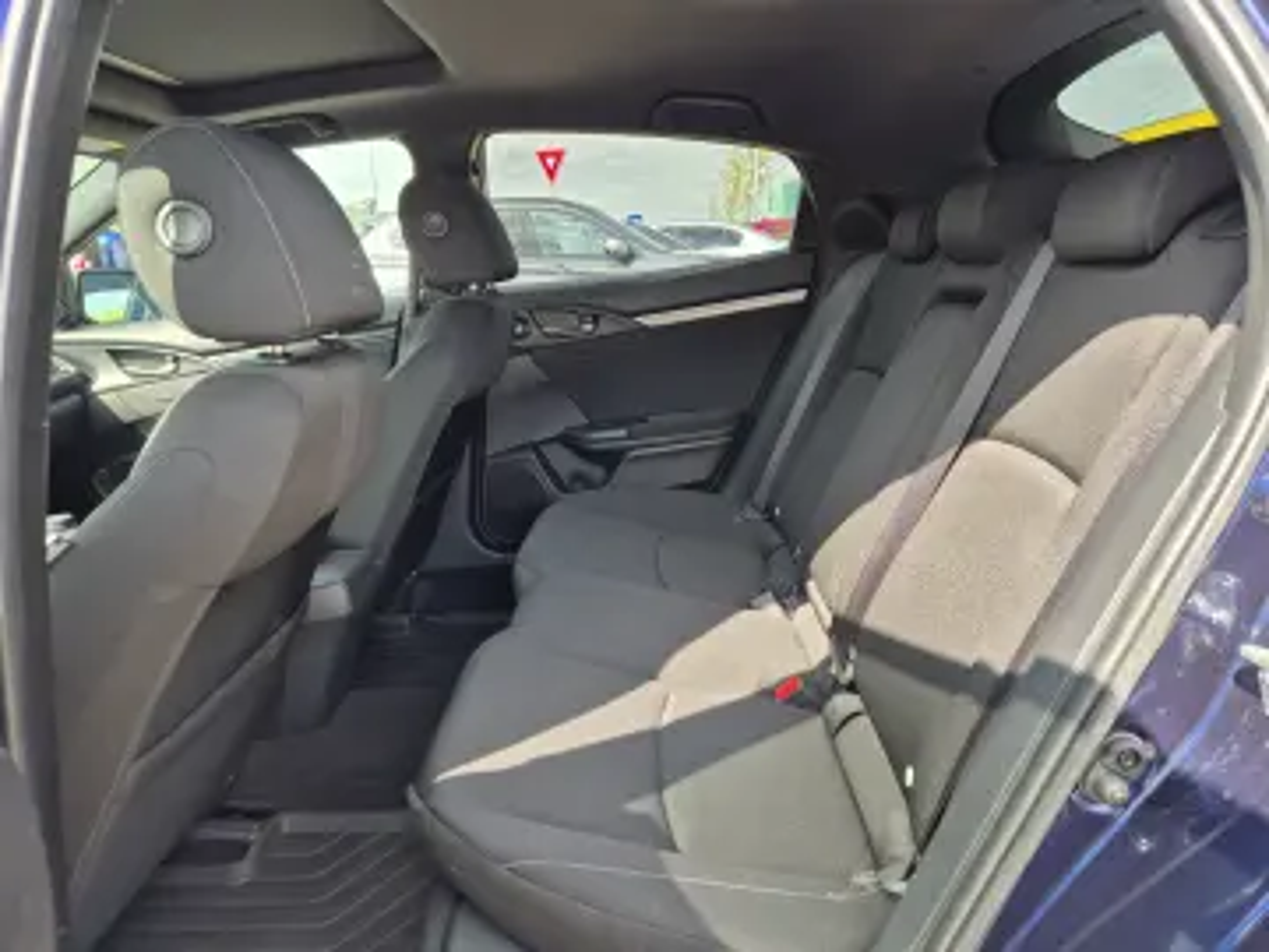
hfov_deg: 73.9
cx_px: 634
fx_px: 843
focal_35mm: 23
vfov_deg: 58.9
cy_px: 476
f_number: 1.8
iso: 32
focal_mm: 5.4
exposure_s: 1/180
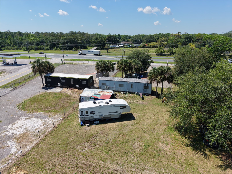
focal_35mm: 24
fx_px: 161
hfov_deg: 71.6
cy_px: 87
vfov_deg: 56.8
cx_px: 116
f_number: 1.8
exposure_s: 1/6000
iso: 310
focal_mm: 8.67
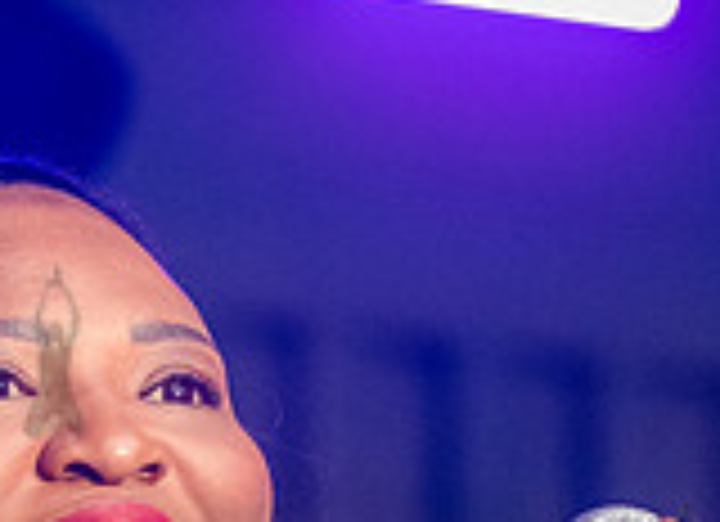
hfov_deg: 3.5
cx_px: 67
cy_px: 995
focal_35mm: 575
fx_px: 11818
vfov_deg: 2.5
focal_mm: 120
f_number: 4
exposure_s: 1/500
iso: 3200
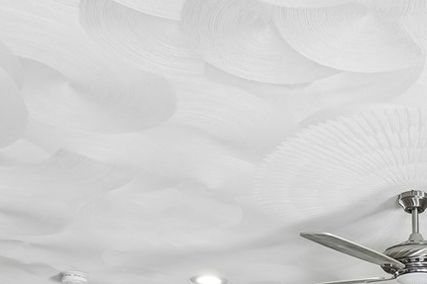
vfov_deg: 17.3
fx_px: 747
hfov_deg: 30.2
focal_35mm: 63
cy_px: 522
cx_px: 401
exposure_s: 1/4
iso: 400
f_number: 9
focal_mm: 16
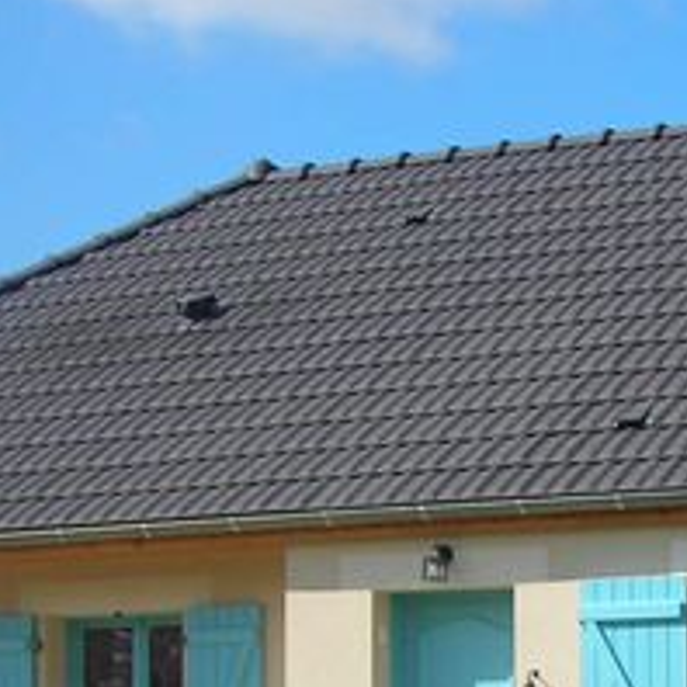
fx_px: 2852
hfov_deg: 13.6
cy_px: 847
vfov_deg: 13.3
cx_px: 628
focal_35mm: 127
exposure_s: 1/176
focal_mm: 6.3
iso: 50
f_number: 6.4
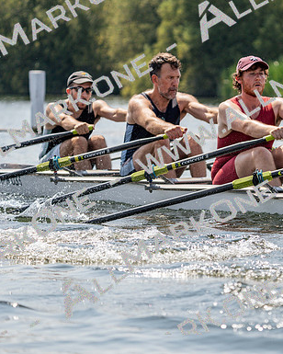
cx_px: 249
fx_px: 2963
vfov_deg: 6.8
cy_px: 177
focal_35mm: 283
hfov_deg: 5.5
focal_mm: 200
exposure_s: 1/1600
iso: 160
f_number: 5.6
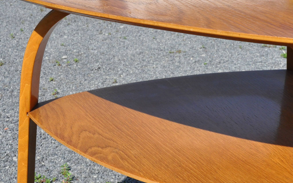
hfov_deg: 29.5
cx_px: 206
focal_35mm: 69
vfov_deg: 18.9
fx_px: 551
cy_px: 90
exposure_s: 1/640
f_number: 13
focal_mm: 28
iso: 800
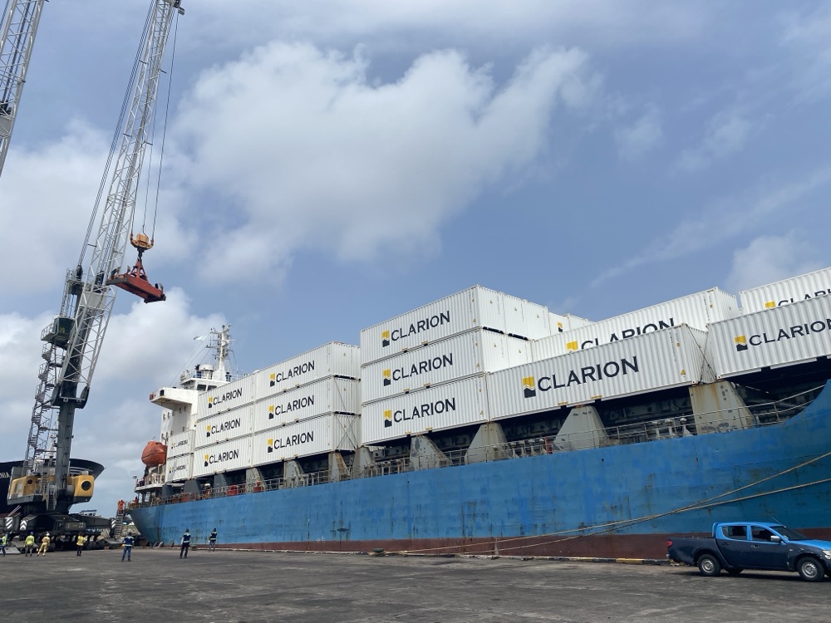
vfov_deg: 53.1
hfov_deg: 67.3
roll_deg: +0.8
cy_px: 312
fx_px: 624
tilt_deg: +16.8
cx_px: 416
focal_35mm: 26
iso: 32
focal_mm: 4.25
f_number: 1.8
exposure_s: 1/6061
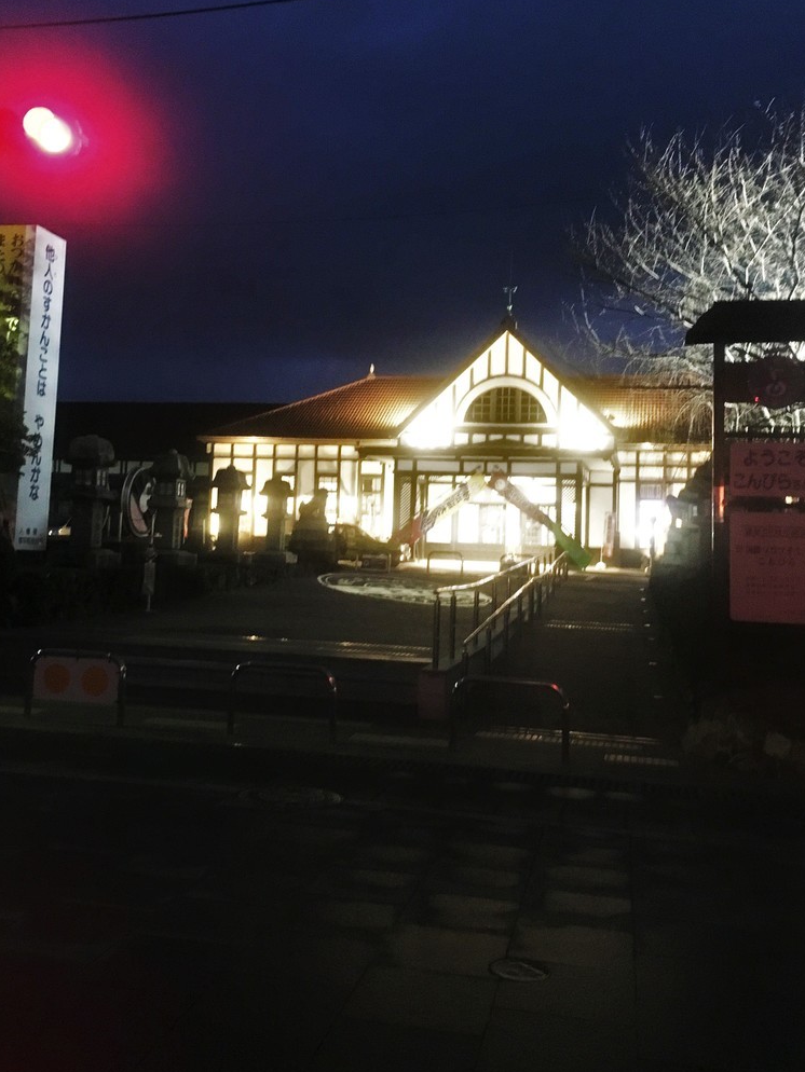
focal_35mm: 35
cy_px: 465
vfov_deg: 52.5
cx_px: 371
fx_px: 1085
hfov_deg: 40.7
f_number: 2.2
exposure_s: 1/15
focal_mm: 4.15
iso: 400
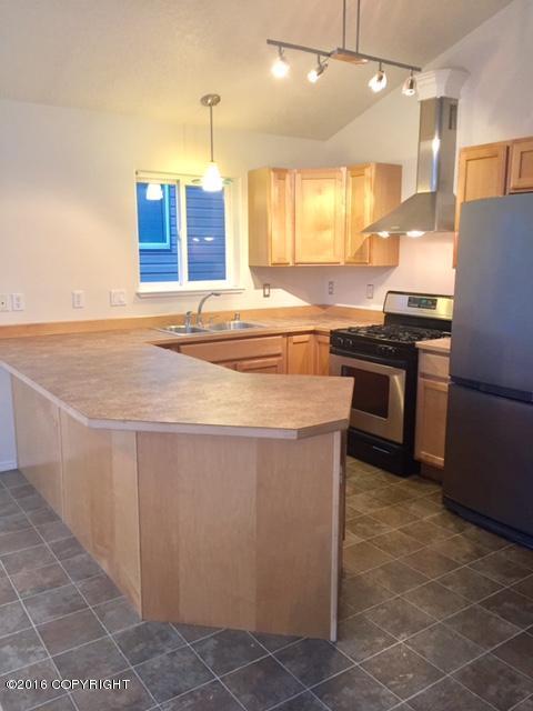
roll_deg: +0.0
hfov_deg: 48.2
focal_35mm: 29
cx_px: 266
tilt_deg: -10.7
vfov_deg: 61.7
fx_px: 595
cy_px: 356
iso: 125
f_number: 2.2
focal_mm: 4.15
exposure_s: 1/30
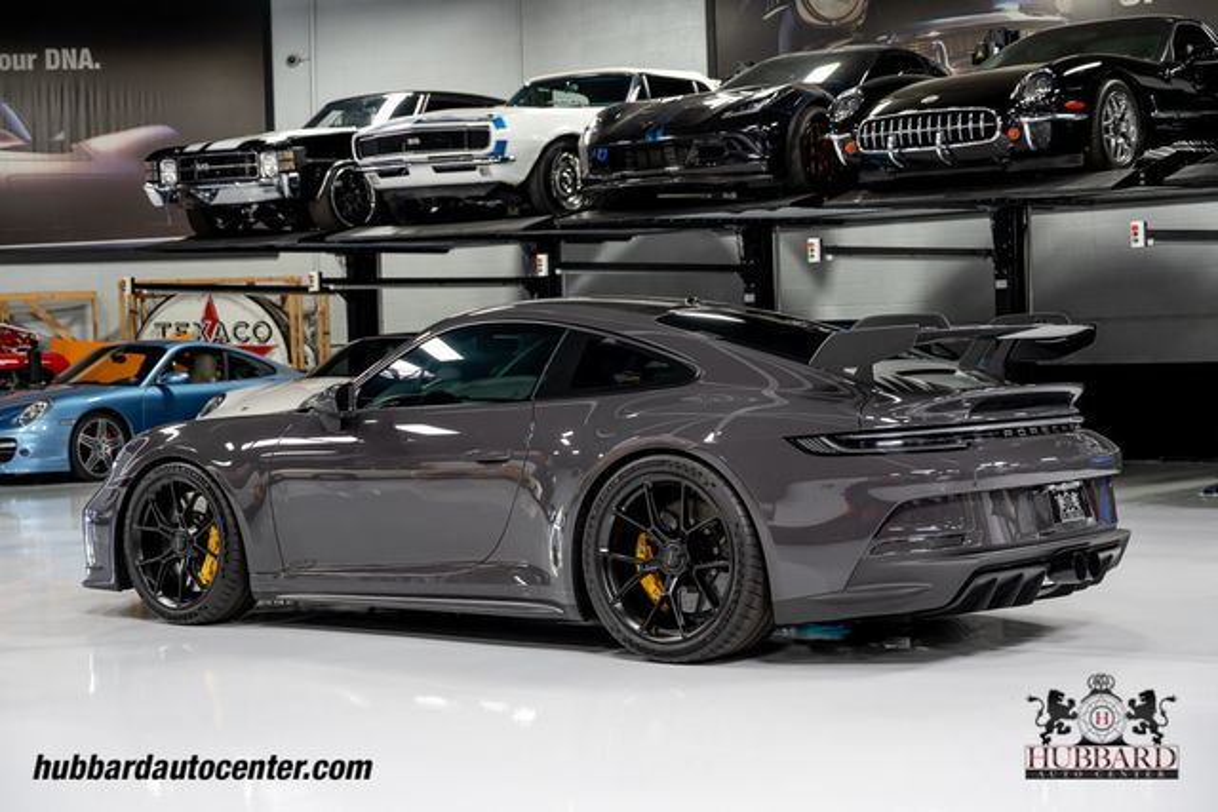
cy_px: 406
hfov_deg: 33.9
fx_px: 1996
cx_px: 609
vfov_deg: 23.0
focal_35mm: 59
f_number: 4
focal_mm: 59
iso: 800
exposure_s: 1/60
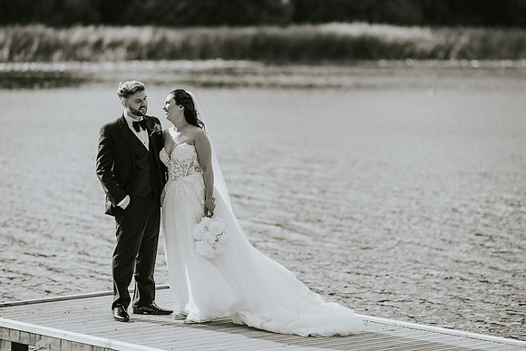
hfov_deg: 14.3
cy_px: 168
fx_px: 2091
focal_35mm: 143
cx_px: 273
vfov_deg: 9.6
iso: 64
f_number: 2
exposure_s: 1/2000
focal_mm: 135
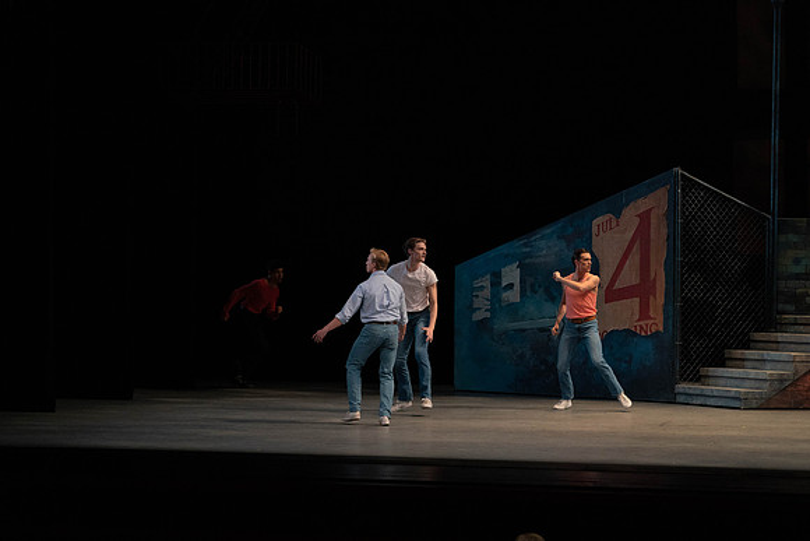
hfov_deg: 17.2
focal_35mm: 119
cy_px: 270
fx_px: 2678
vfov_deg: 11.5
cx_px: 405
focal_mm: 119
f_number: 4.5
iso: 3200
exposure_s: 1/400
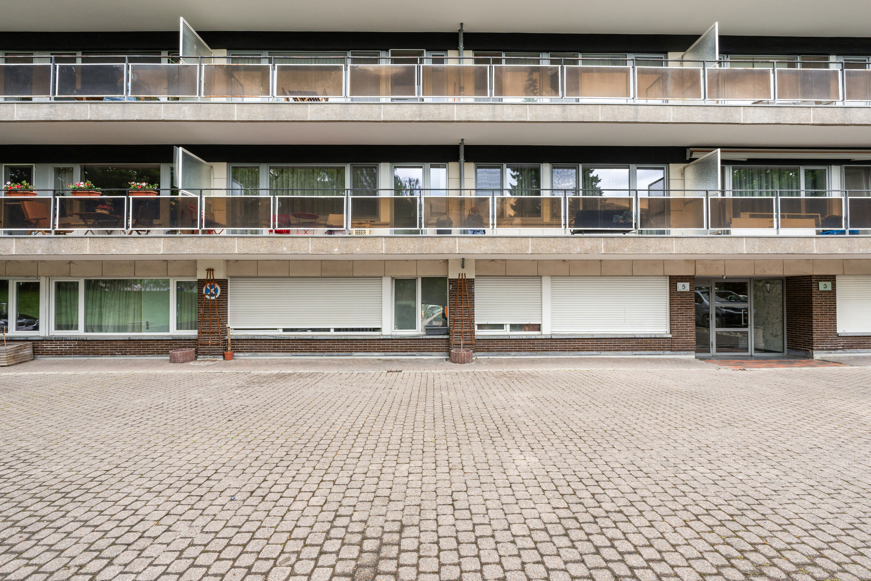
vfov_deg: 73.7
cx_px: 436
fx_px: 387
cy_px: 290
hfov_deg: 96.7
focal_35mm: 16
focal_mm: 16
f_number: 11
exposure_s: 1/100
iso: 250
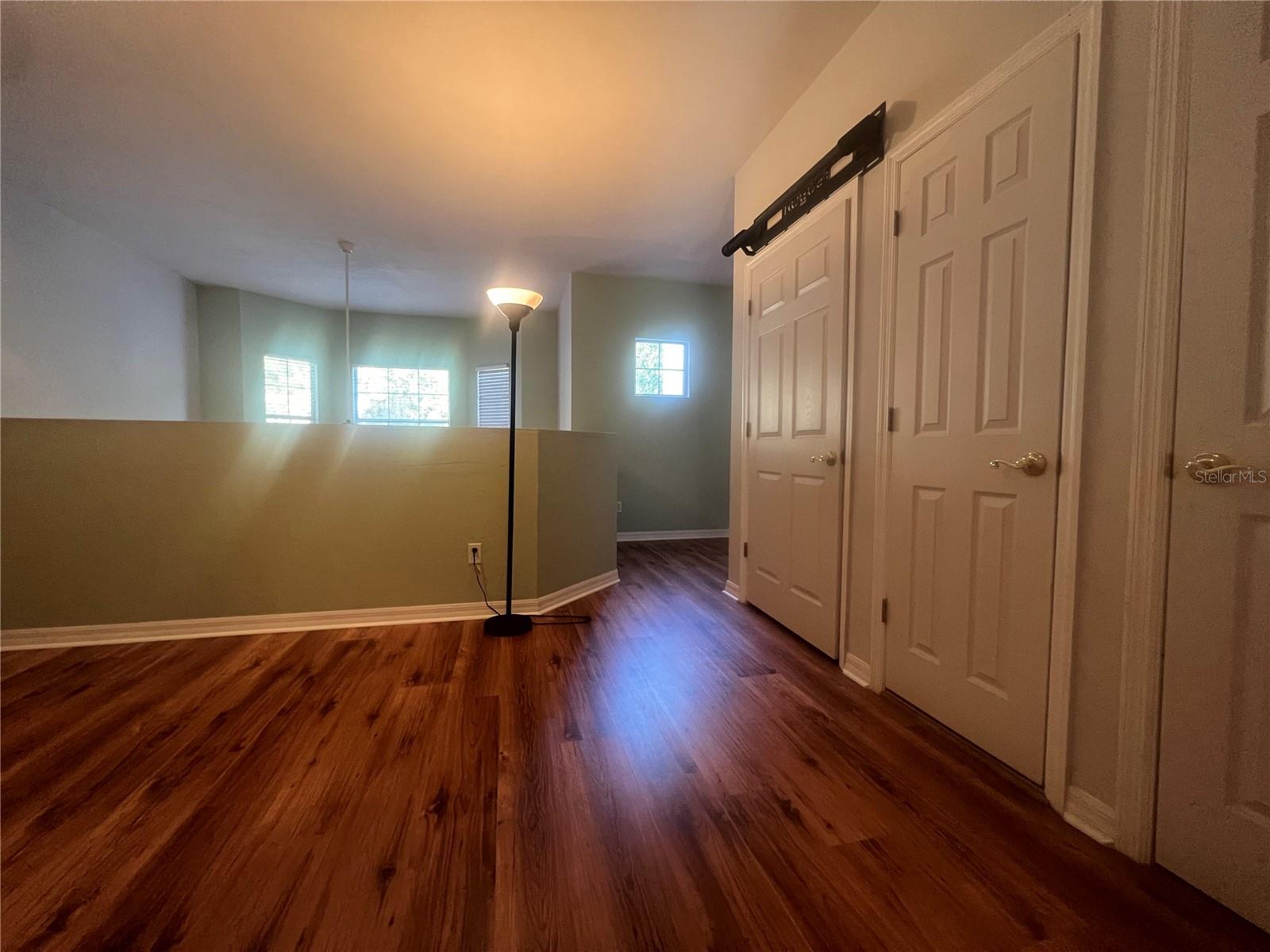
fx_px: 477
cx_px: 635
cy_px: 476
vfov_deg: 89.9
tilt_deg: -2.7
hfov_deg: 106.2
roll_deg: +0.1
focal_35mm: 13
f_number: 1.8
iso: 500
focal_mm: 1.57
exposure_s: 1/60
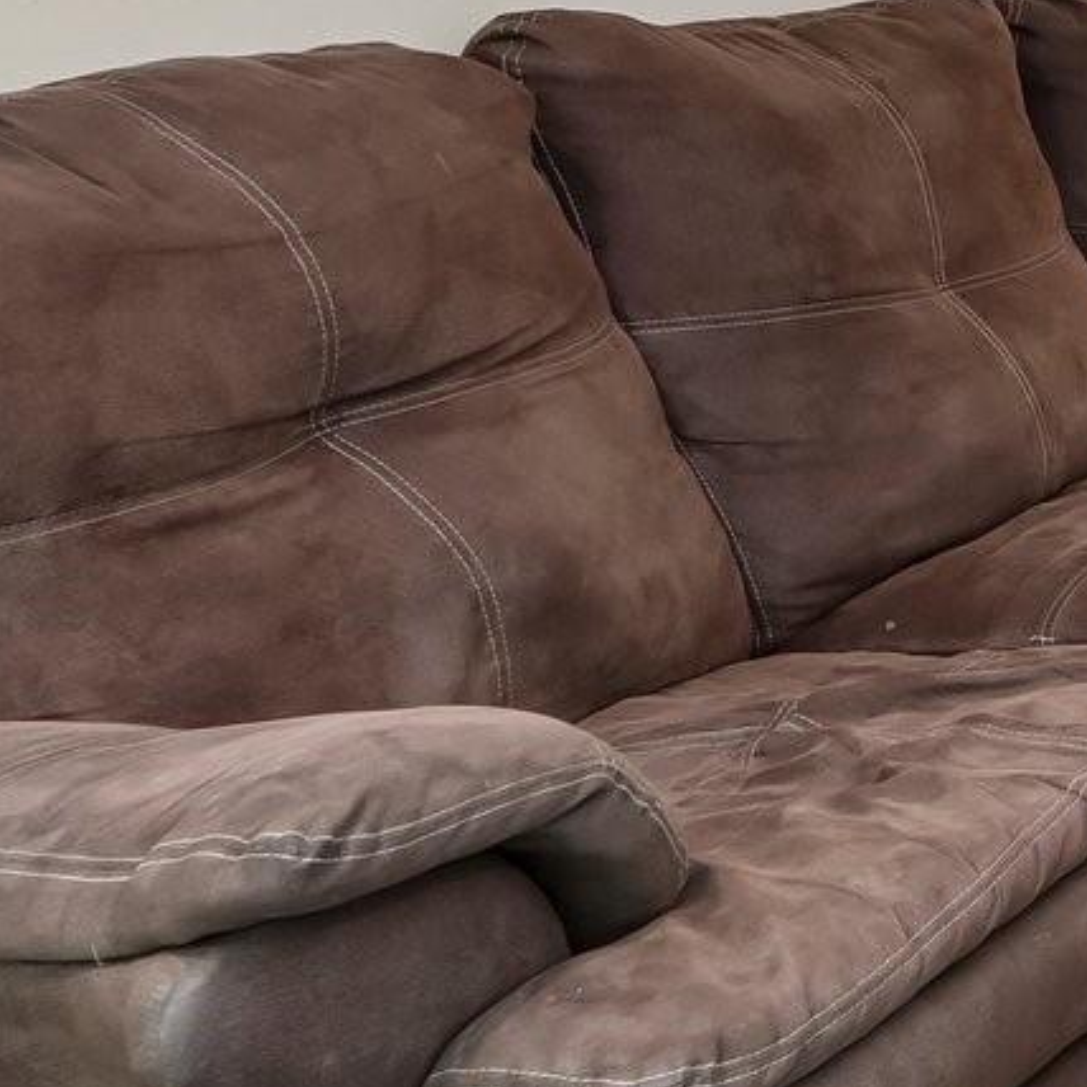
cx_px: 2334
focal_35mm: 61
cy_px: -230
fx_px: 2167
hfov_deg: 17.2
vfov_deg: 25.2
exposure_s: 1/4
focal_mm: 10
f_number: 8
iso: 400
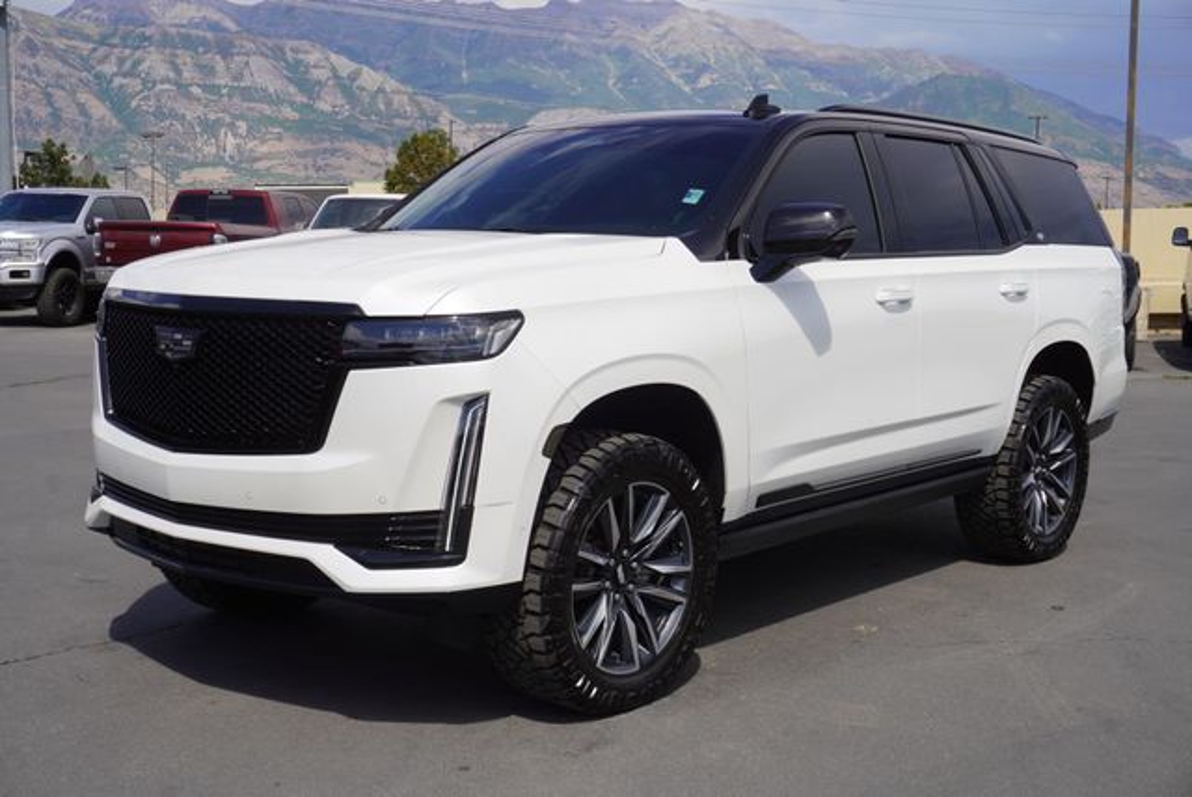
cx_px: 596
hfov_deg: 43.6
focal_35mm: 45
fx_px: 1491
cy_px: 398
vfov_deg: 29.9
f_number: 11
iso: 100
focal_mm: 30
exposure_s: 1/250
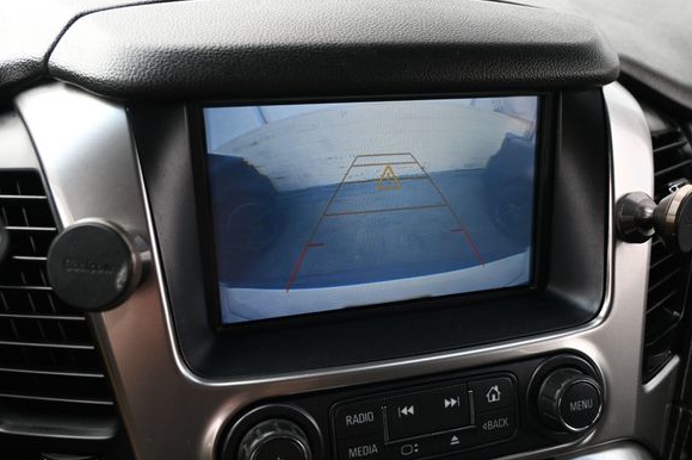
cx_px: 365
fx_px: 620
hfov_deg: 58.3
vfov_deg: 40.7
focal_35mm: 32
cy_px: 240
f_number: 4
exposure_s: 1/250
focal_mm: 19.5
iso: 320
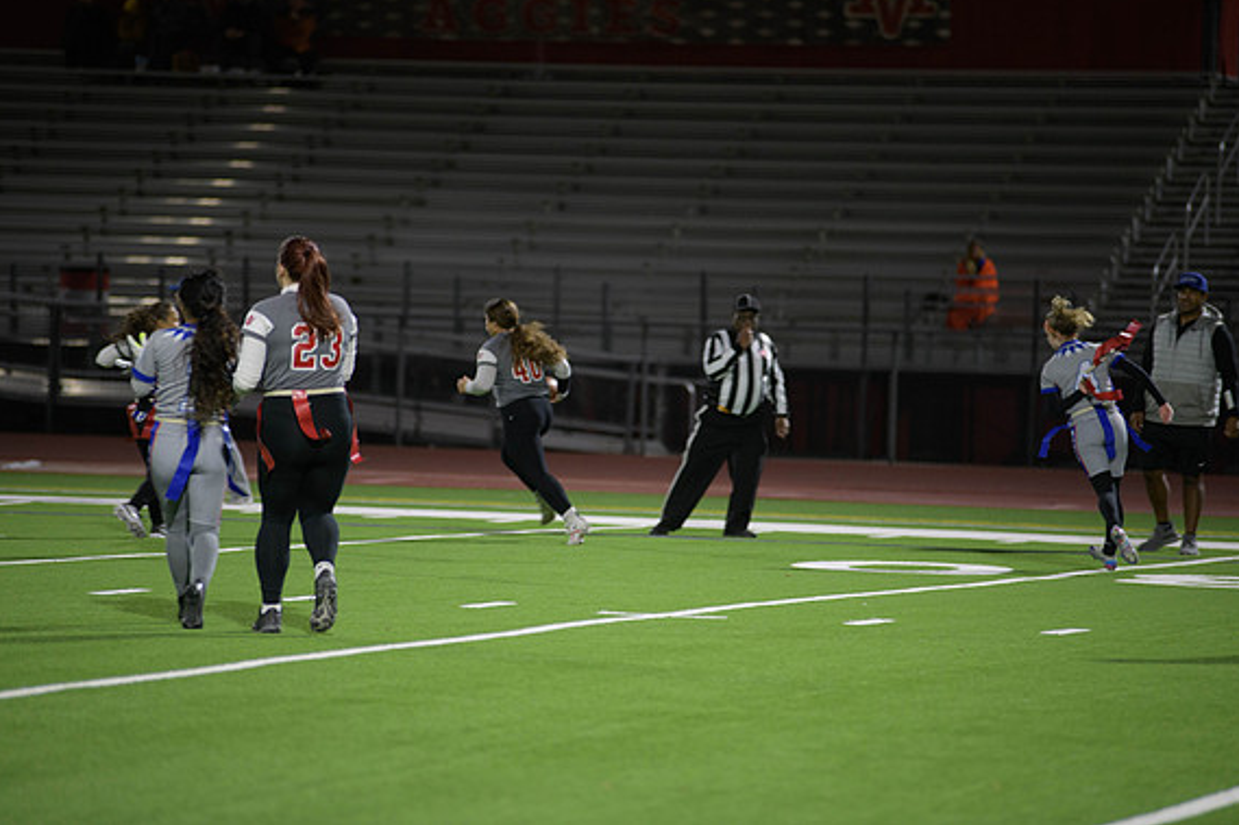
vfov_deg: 6.7
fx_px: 7019
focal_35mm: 204
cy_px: 406
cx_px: 627
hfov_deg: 10.1
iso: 1100
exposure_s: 1/200
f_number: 2.8
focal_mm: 200
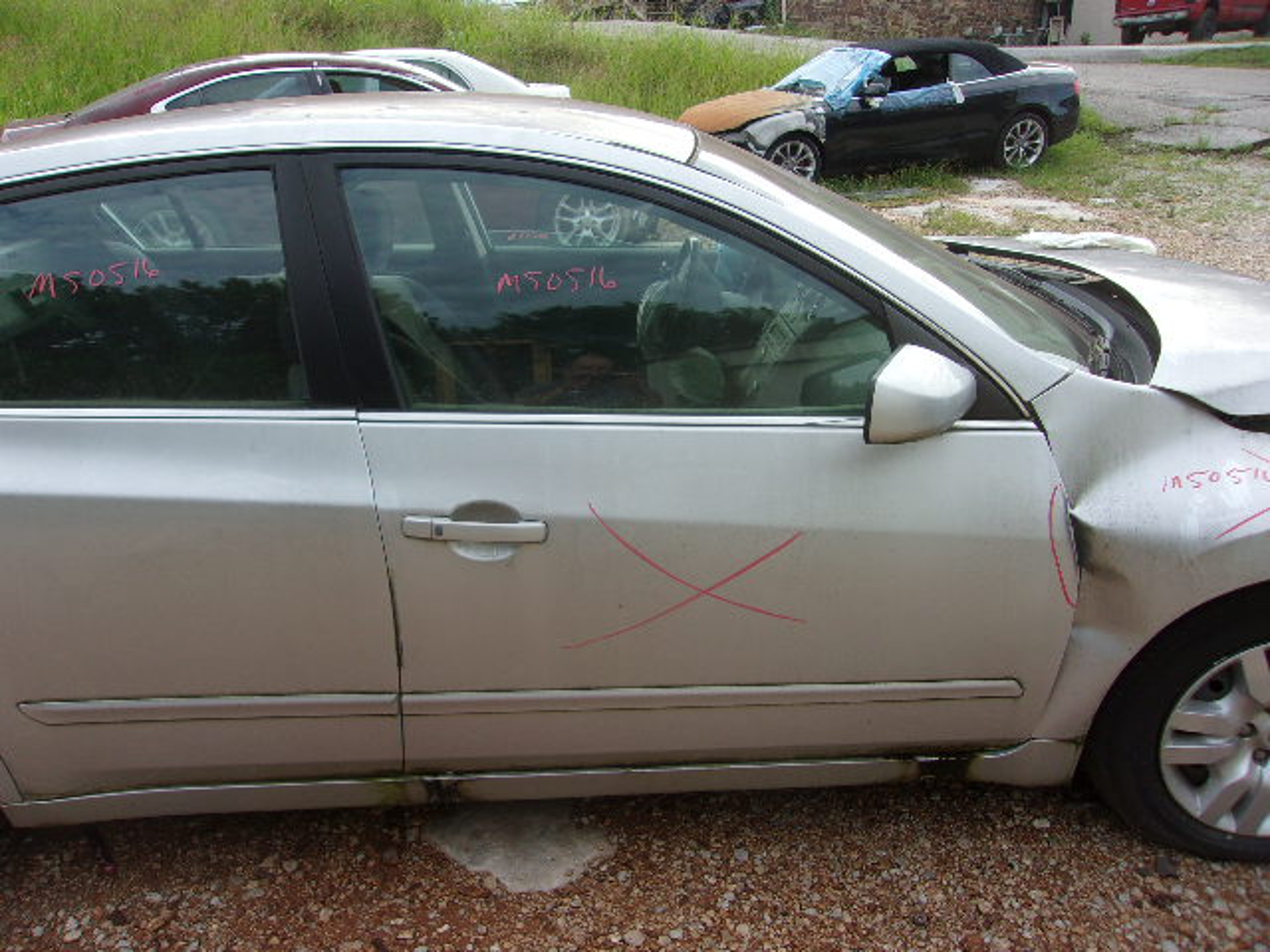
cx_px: 635
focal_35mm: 27
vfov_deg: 51.4
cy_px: 476
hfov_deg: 65.3
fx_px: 991
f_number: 3
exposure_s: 1/250
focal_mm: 4.9
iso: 80
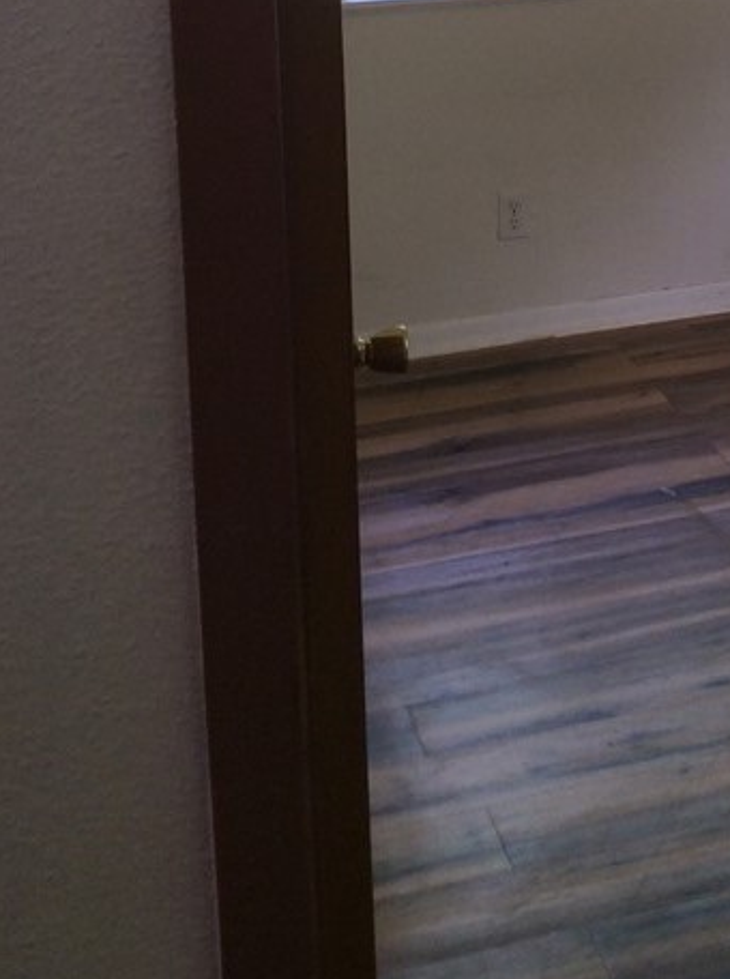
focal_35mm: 72
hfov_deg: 19.6
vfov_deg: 25.3
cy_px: -77
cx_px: 786
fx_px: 2032
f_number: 2.4
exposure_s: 1/60
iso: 32
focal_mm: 3.3
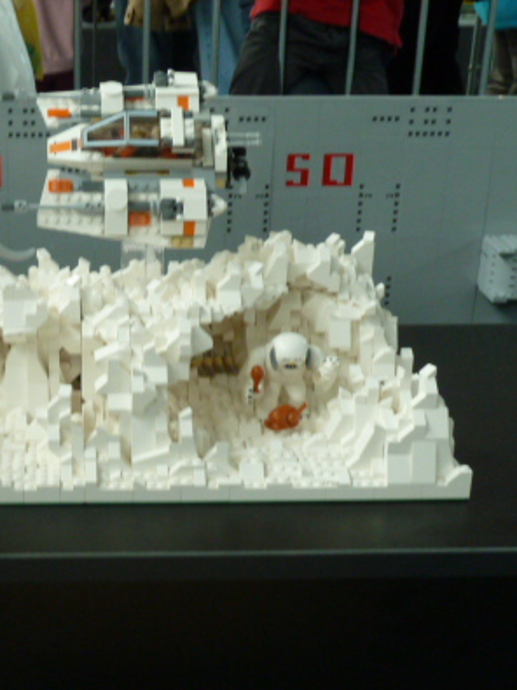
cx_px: 63
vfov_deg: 32.1
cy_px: 395
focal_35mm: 60
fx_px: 1195
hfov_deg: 23.8
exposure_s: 1/30
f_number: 3.6
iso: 250
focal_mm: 6.1
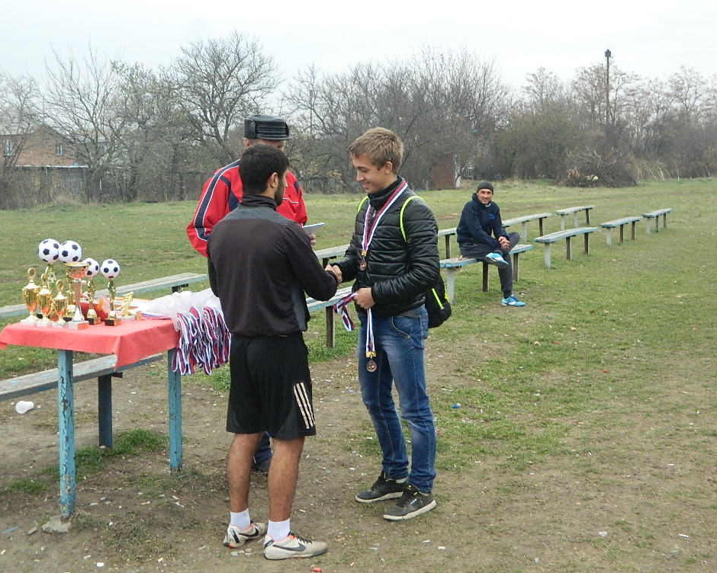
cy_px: 292
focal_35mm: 50
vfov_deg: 30.3
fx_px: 1061
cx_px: 347
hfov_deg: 37.3
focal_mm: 8.4
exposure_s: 1/320
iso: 400
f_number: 3.6
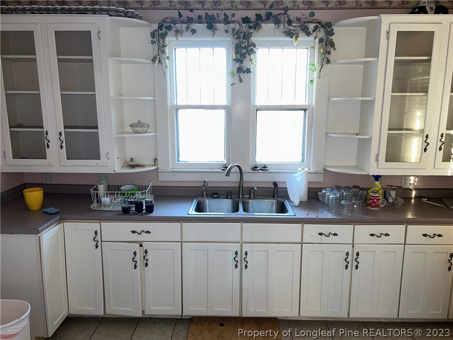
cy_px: 170
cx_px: 226
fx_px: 340
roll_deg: +0.4
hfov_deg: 67.3
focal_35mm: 26
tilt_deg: -9.8
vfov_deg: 53.1
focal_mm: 5.7
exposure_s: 1/20
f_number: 1.5
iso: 40
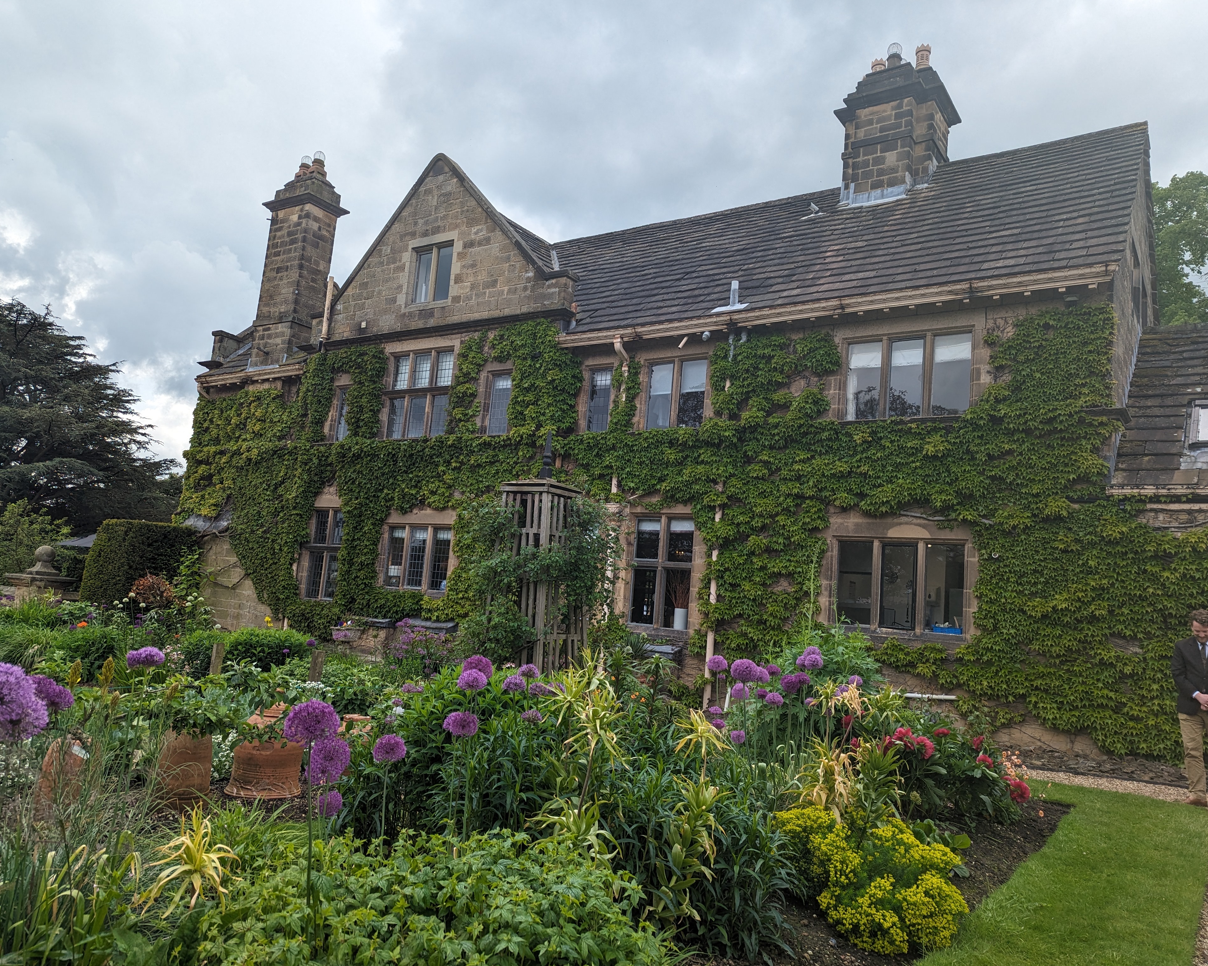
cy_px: 483
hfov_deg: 68.1
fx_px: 894
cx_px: 630
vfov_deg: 56.8
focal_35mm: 25
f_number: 1.85
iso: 47
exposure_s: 1/1795
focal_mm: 6.81
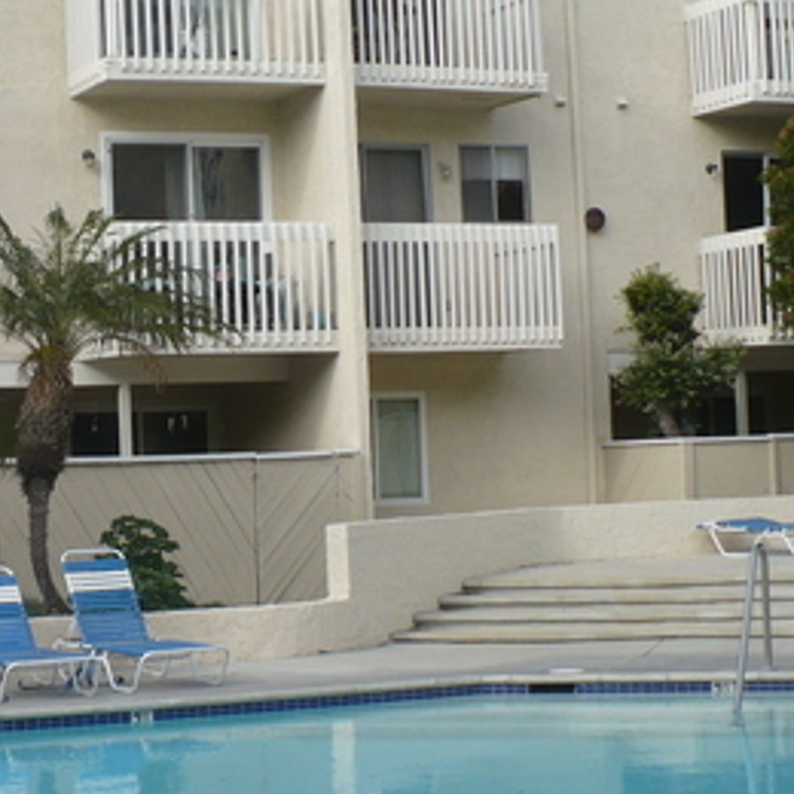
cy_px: 428
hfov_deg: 20.1
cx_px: 29
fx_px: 2180
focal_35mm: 84
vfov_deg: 20.6
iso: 100
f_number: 2.8
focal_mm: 6.1
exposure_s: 1/1000
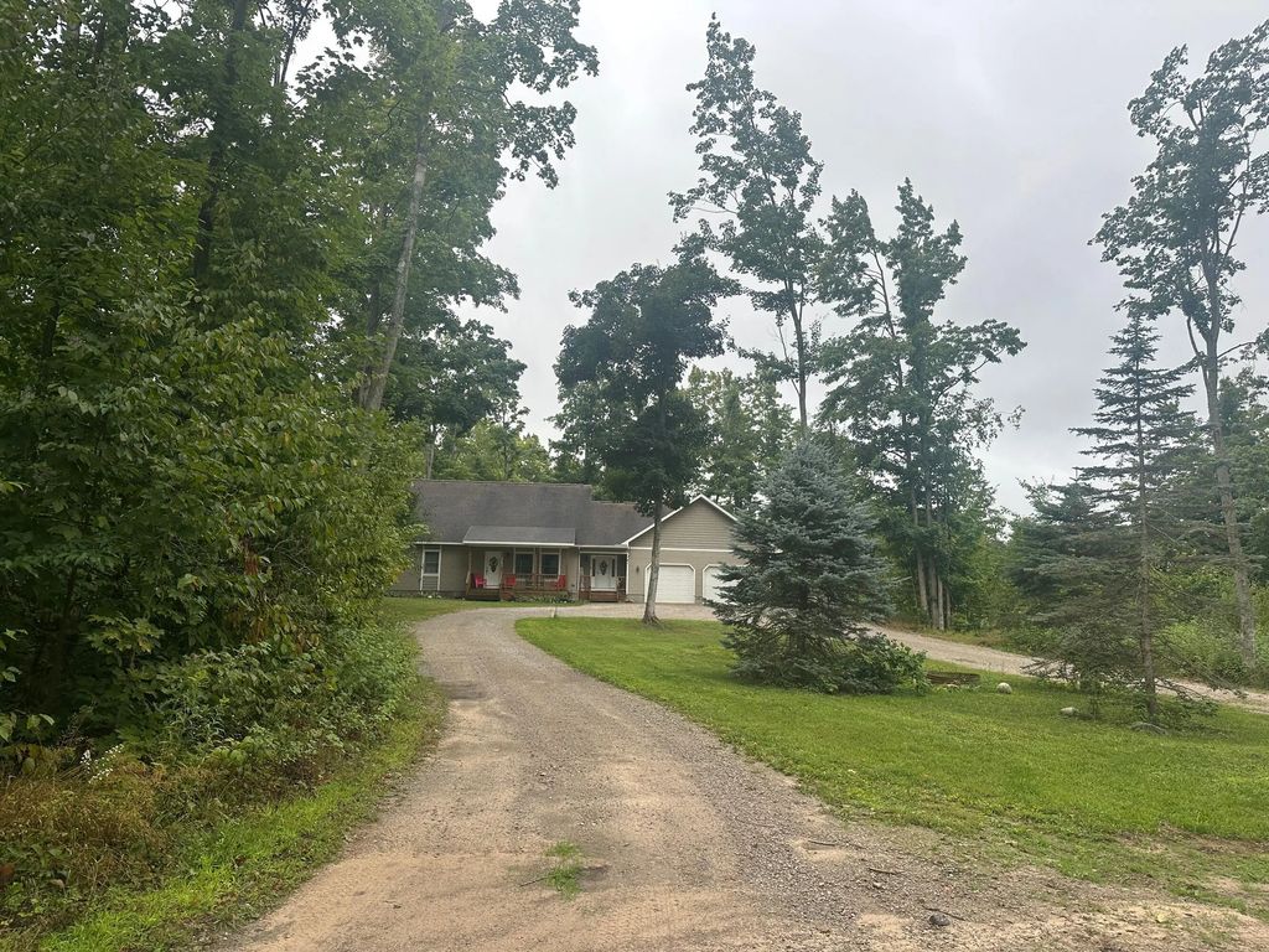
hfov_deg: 71.6
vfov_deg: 56.8
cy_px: 476
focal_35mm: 24
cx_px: 634
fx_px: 880
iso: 80
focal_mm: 6.86
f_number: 1.78
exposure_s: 1/836
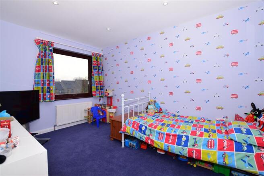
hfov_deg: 100.4
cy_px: 88
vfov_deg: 77.3
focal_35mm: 15
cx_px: 132
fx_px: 110
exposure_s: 1/200
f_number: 7.1
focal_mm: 10
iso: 200
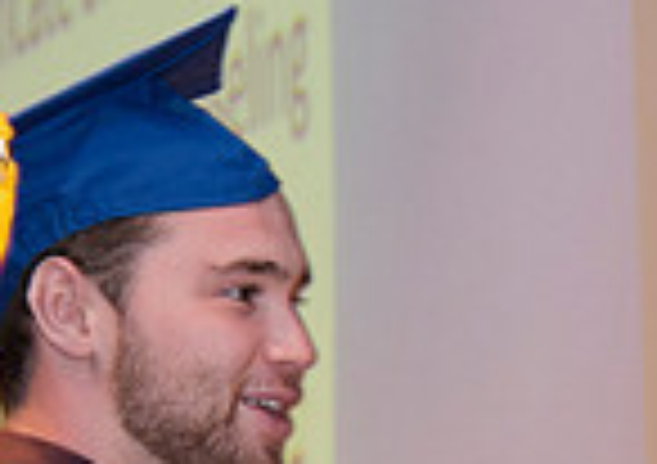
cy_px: 870
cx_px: 890
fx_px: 8622
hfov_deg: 4.3
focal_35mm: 464
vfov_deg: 3.1
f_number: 5.3
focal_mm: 105
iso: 2000
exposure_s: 1/80
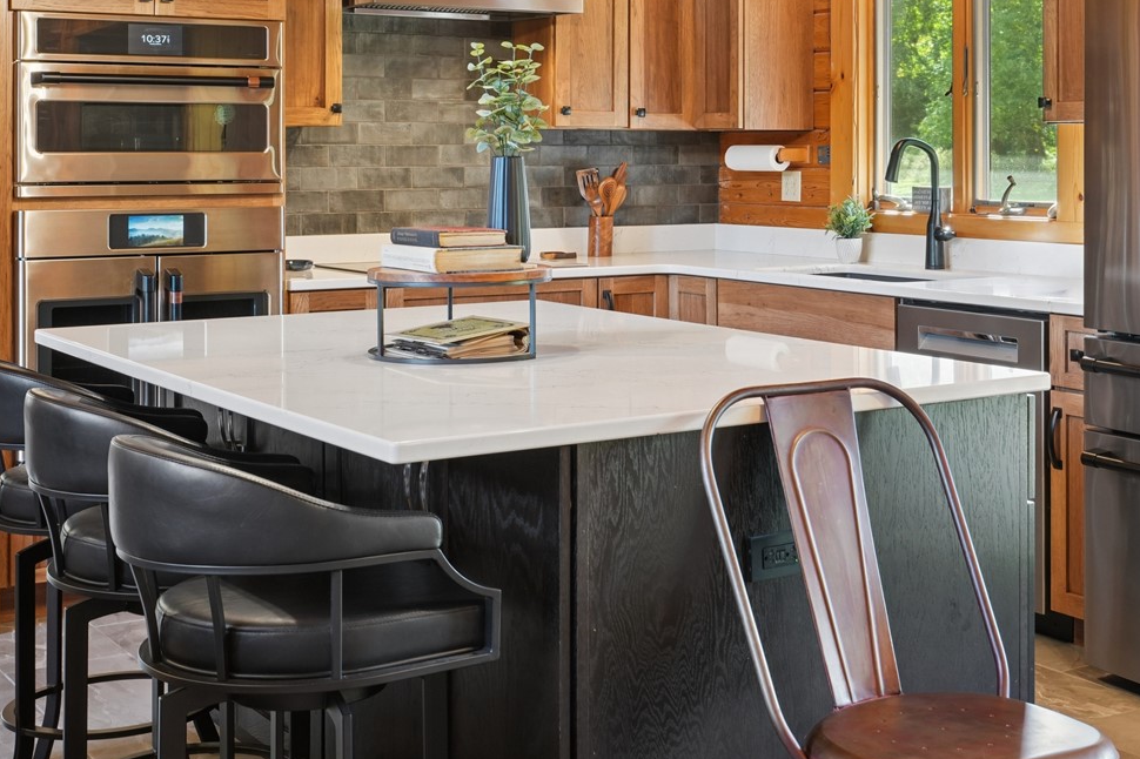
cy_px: 178
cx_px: 769
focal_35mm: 56
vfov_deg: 23.9
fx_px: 1773
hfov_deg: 35.3
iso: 500
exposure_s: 1/6
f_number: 9
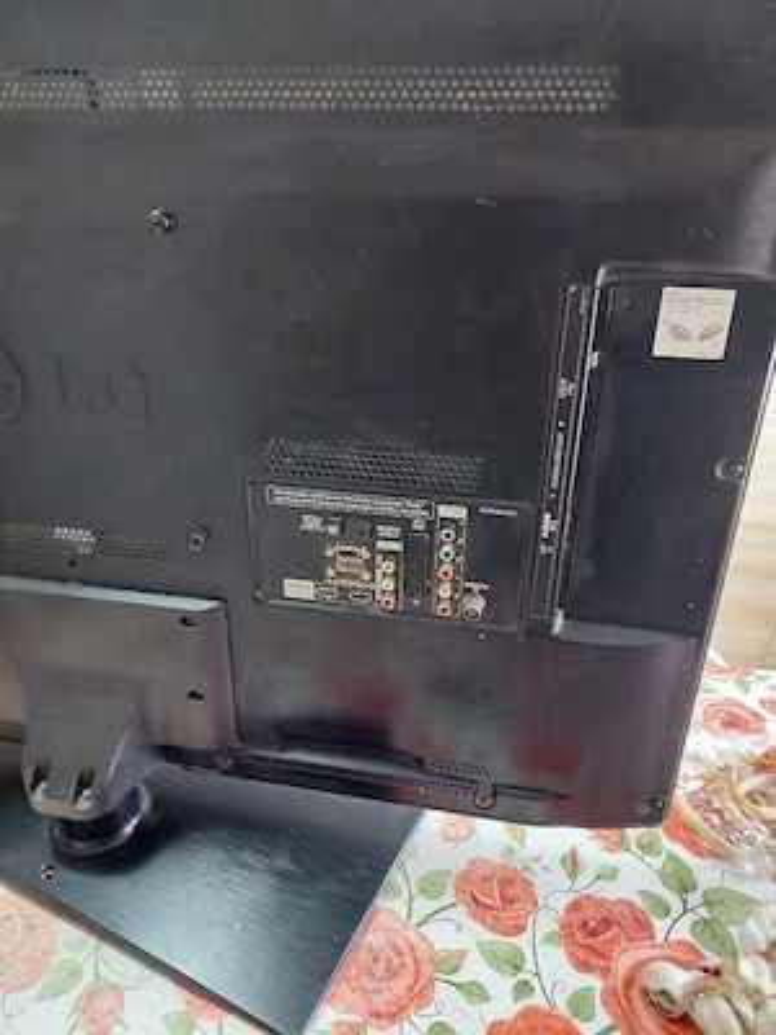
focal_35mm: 24
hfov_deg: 56.8
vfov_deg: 71.6
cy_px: 518
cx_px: 388
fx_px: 717
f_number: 1.8
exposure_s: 1/25
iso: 1600
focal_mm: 5.23
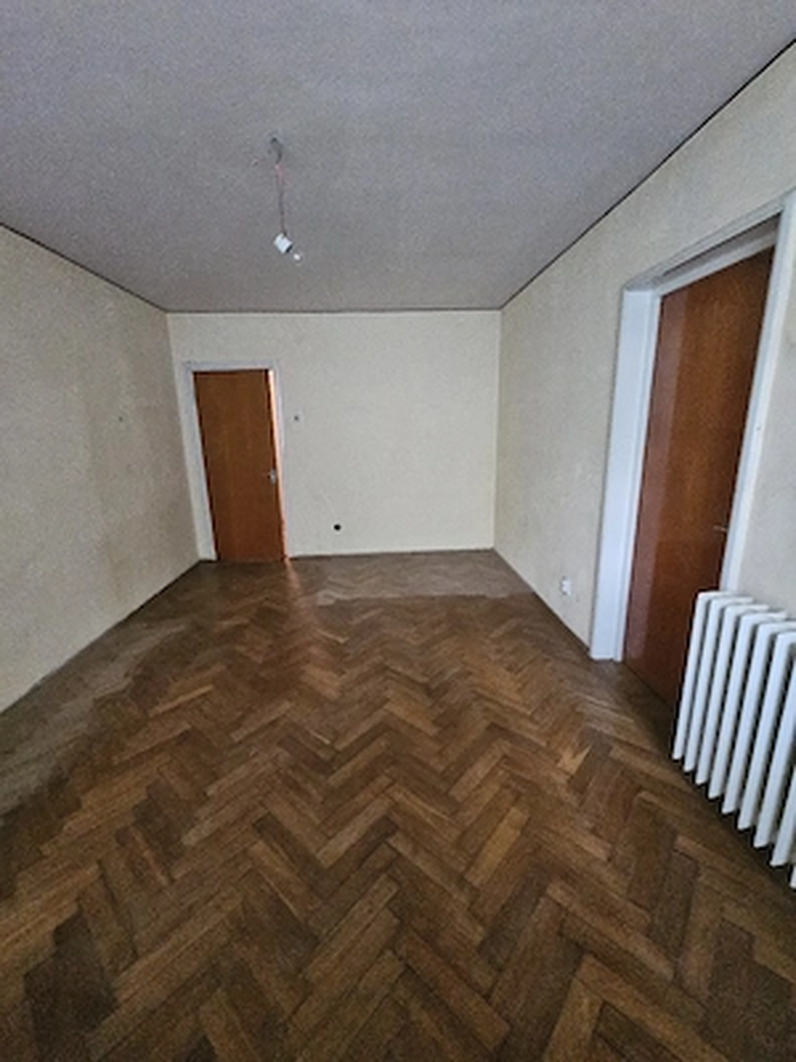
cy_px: 531
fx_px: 399
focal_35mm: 13
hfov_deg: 89.9
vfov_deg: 106.2
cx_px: 398
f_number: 2.2
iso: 1000
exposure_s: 1/25.1
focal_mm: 2.2
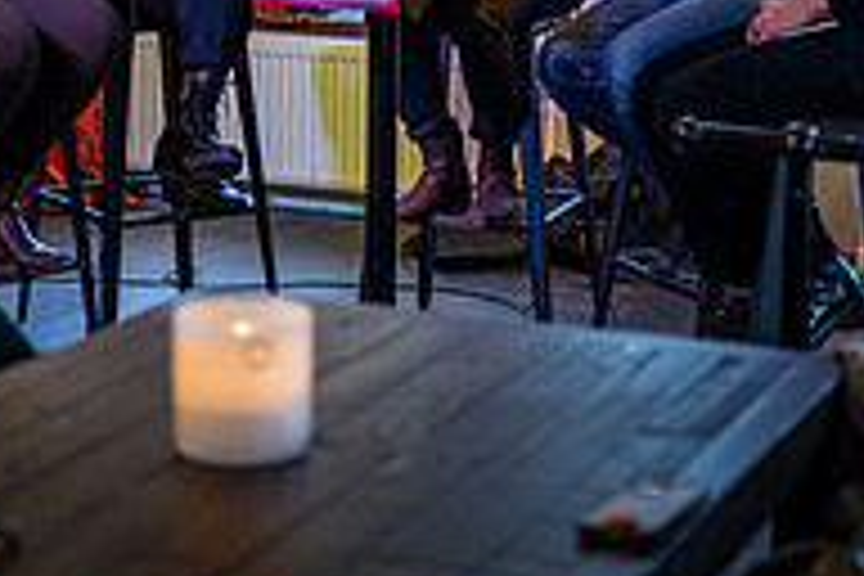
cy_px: -146
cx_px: 302
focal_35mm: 106
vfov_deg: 12.6
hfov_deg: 19.2
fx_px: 2544
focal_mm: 35
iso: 500
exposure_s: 1/160
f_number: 1.4
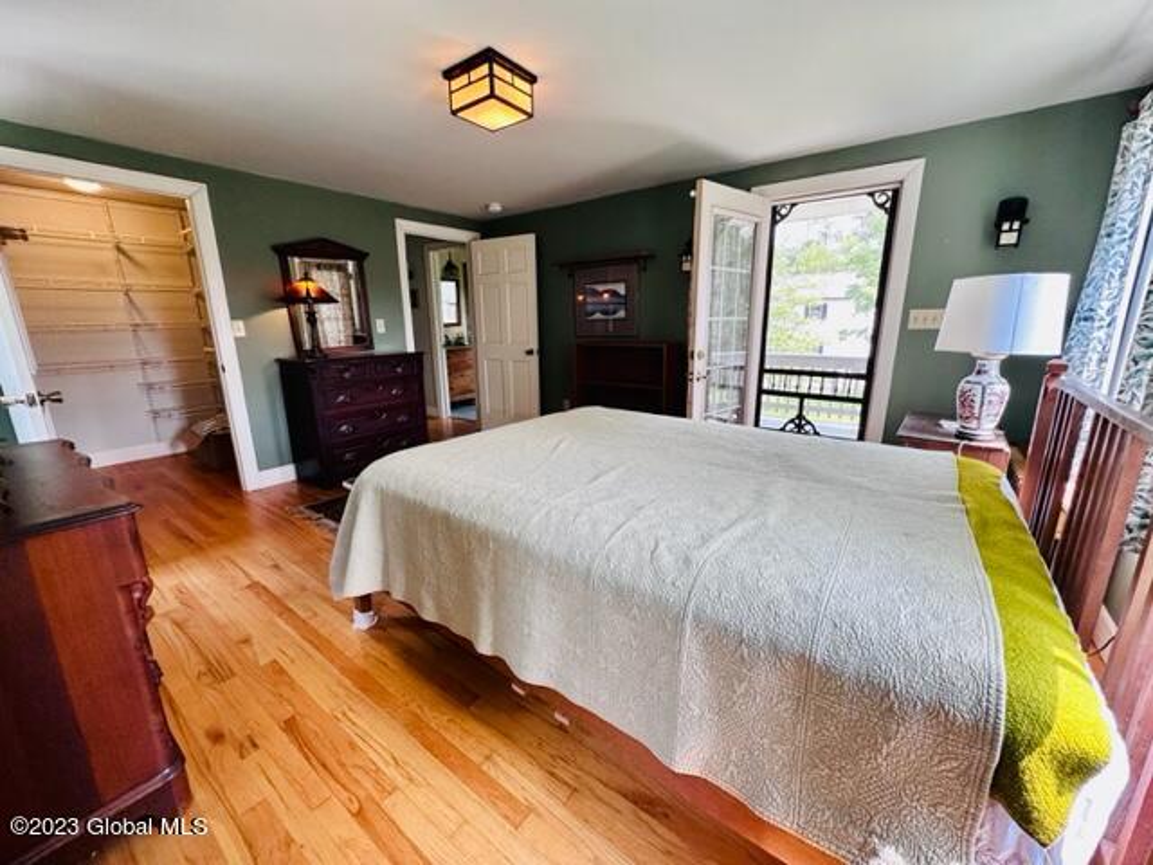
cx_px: 576
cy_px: 432
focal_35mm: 14
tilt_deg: -14.2
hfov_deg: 102.1
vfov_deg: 85.7
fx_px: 466
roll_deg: +0.2
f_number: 2.2
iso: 100
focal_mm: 2.22
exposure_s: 1/99
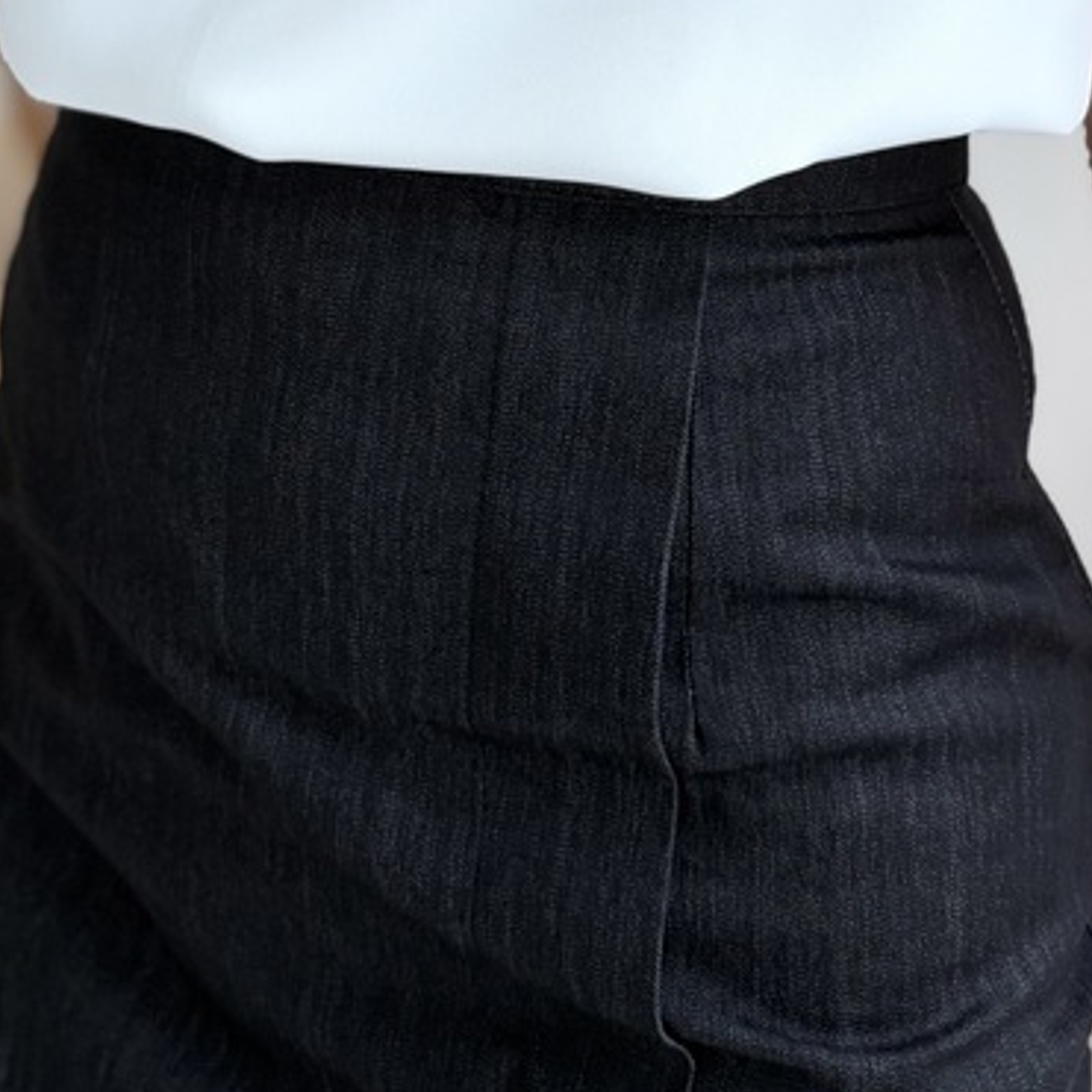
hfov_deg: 27.7
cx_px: 595
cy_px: -18
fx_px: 2213
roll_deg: +0.7
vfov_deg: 26.2
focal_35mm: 62
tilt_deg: -8.5
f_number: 1.6
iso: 80
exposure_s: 1/120
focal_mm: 5.96
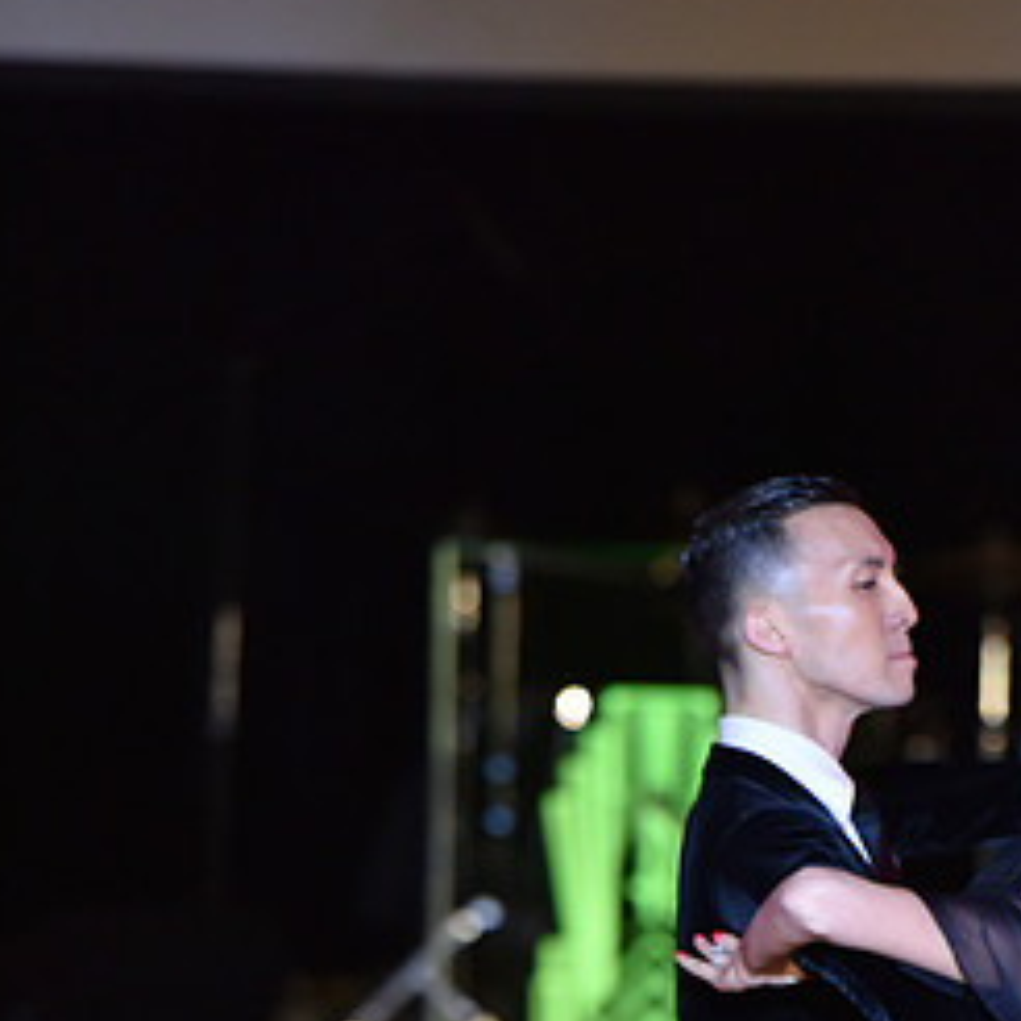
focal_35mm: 401
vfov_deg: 4.4
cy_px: 1175
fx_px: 13381
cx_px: 787
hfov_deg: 4.4
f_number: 3.2
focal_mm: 200
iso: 2000
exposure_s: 1/250
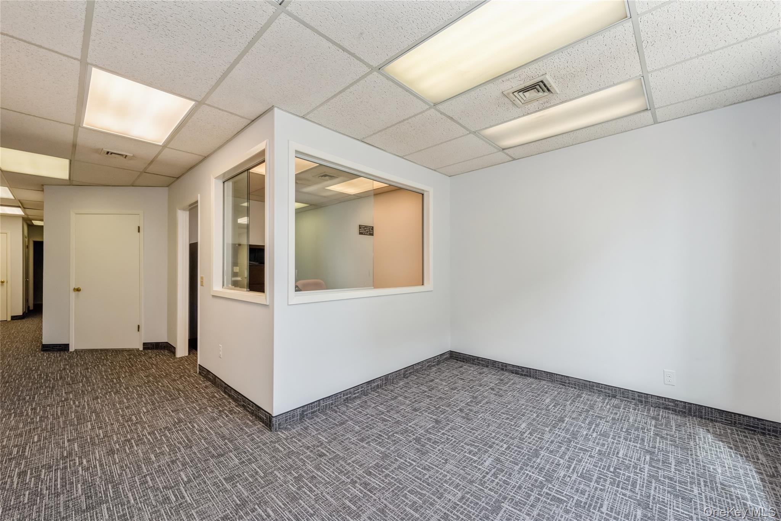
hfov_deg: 104.3
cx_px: 390
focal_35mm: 14
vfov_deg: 81.2
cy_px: 260
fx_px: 304
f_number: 11
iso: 400
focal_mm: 14
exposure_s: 1/30
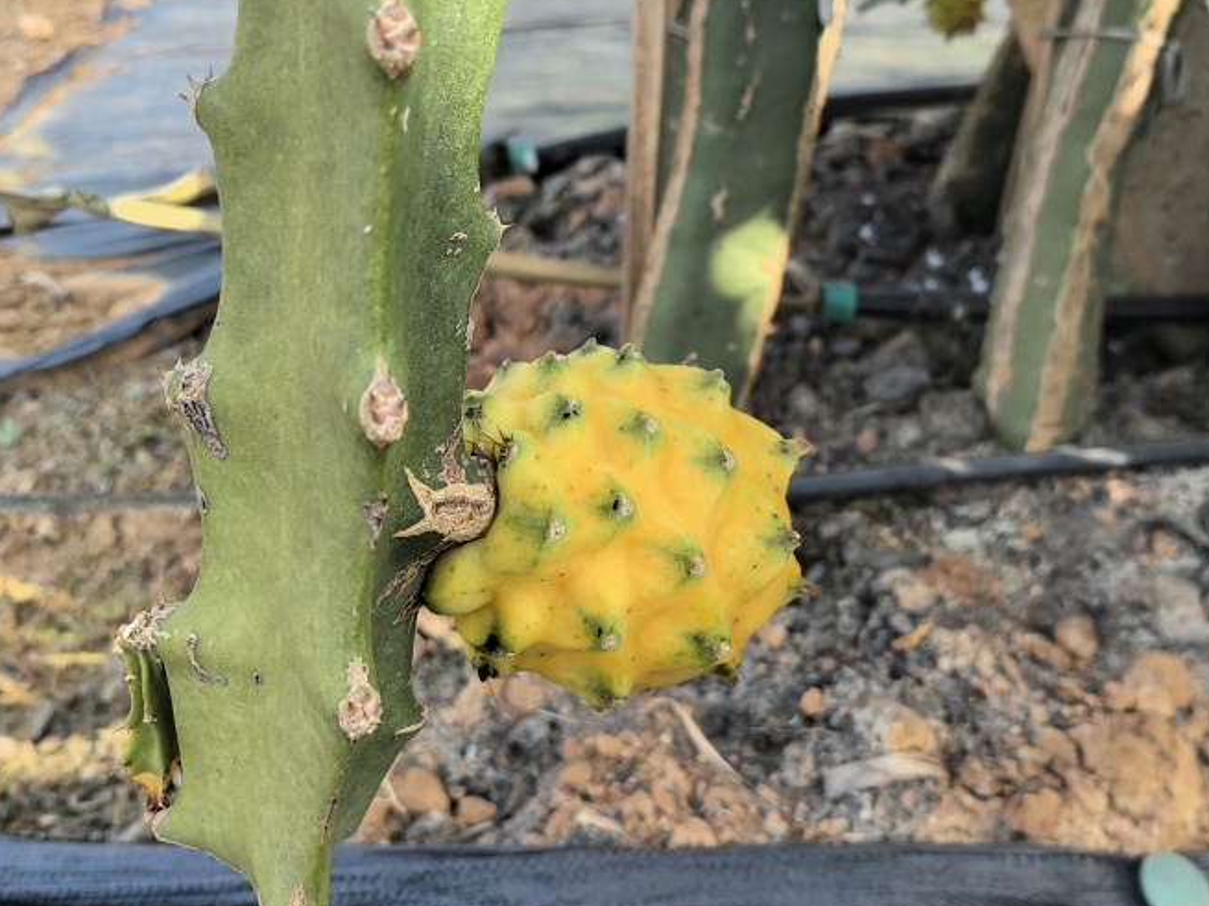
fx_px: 1152
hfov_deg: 55.3
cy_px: 364
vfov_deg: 42.7
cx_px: 644
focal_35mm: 33
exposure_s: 1/989
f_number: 2
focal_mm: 5.75
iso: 125
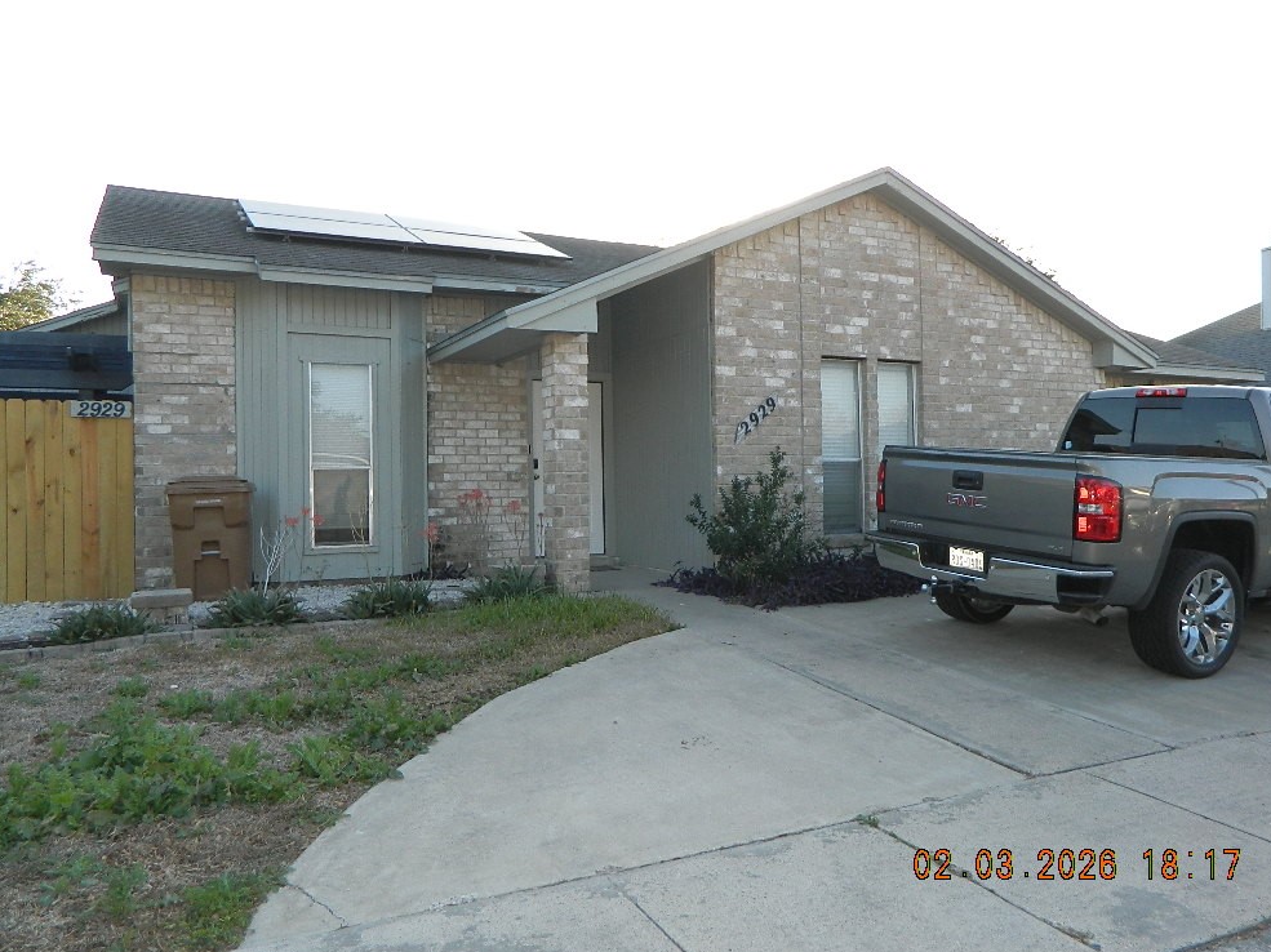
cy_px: 473
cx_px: 659
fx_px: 954
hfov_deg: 67.3
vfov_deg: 53.0
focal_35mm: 26
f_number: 3.1
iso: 110
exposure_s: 1/320
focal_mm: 4.5
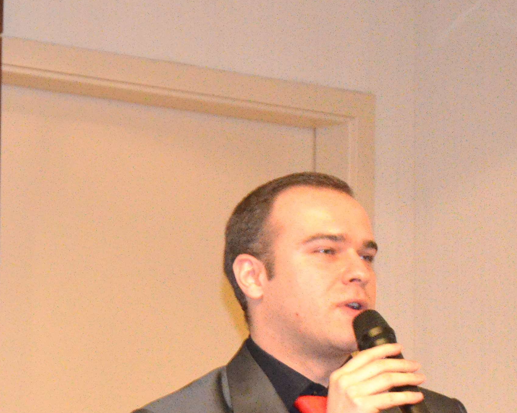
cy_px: 410
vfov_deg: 7.4
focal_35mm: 209
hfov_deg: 9.2
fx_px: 3202
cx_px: 117
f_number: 5.6
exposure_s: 1/60
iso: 3200
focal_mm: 55
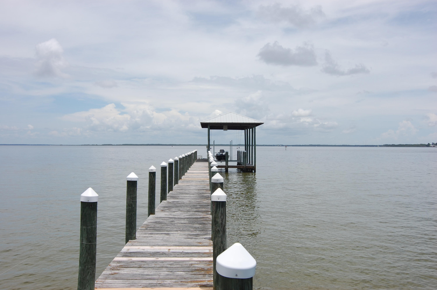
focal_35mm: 34
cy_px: 145
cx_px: 218
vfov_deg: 38.3
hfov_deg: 55.2
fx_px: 418
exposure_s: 1/400
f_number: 11
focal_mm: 23
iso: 200
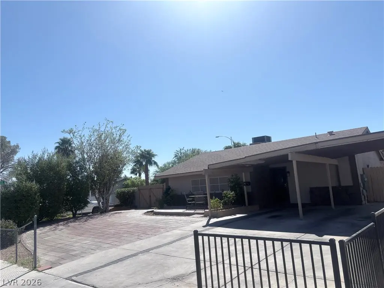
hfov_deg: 67.3
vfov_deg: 53.1
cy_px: 144
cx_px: 192
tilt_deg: +8.9
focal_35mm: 26
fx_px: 288
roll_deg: +4.6
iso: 50
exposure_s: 1/4950
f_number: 1.6
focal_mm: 5.96
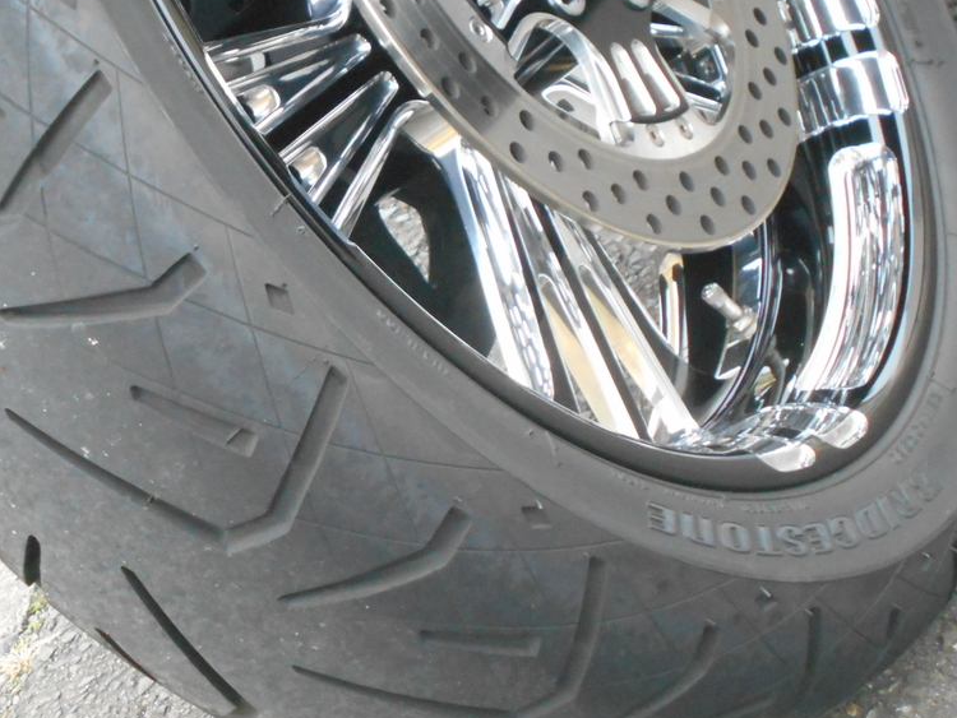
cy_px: 390
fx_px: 2212
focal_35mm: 80
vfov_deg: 18.4
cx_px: 295
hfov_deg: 24.3
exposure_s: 1/250
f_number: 4.5
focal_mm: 8.8
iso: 640
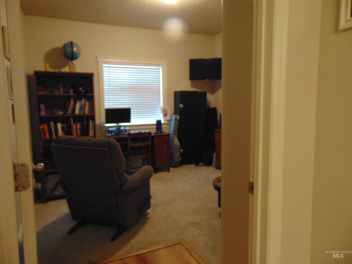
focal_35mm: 25
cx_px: 176
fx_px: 254
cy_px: 132
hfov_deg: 69.4
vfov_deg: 54.9
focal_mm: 4.5
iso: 400
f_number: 3
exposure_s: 1/13
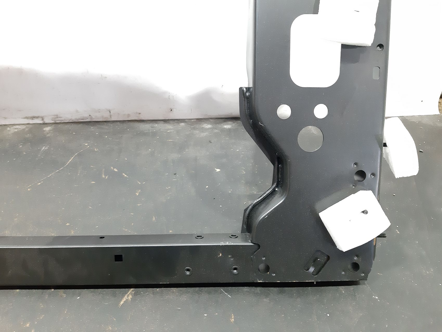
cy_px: 166
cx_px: 221
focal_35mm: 27
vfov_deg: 51.3
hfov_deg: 65.3
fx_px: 345
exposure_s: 1/25
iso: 500
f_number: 1.7
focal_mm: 3.93
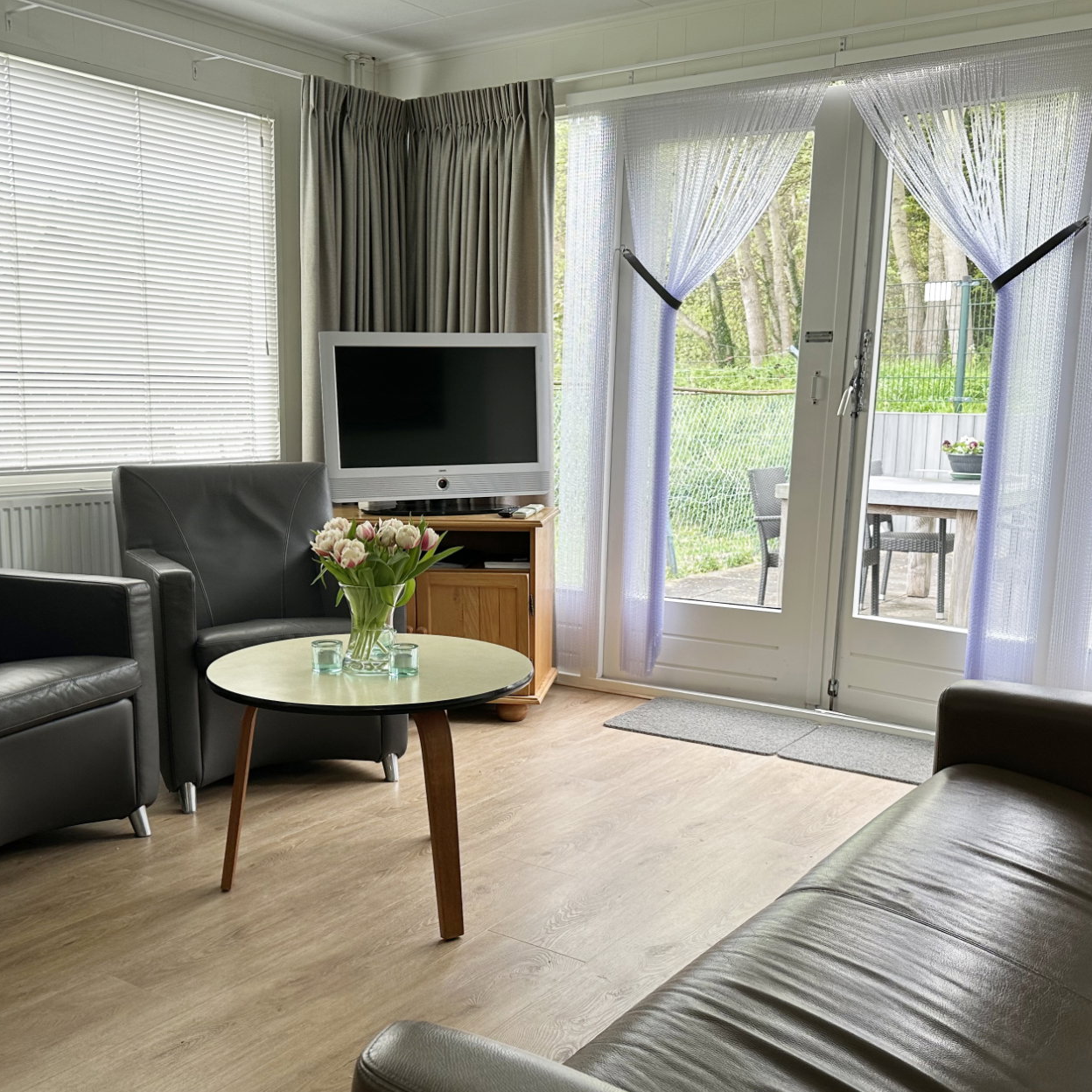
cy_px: 606
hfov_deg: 48.4
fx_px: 1213
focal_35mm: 34
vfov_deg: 48.4
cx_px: 505
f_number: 1.8
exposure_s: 1/121
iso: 100
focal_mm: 6.9
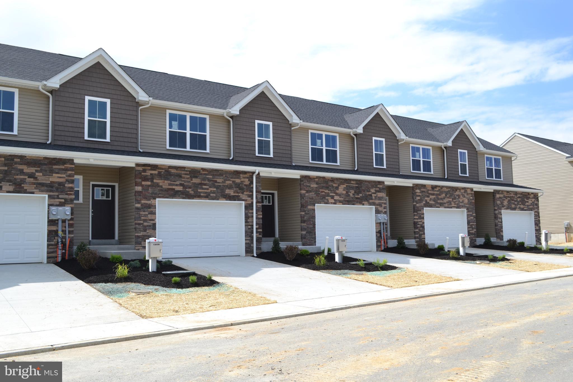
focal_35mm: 33
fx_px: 525
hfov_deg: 57.2
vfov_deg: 40.0
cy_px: 191
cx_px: 286
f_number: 8
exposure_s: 1/400
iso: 200
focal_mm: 22
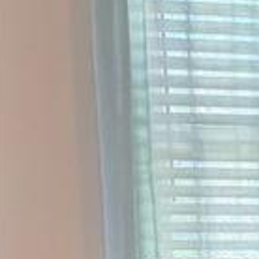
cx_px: 837
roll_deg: -0.5
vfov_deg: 9.2
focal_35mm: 185
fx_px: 1566
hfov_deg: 7.9
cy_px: 400
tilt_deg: -7.8
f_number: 1.78
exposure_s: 1/120
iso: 250
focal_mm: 6.76
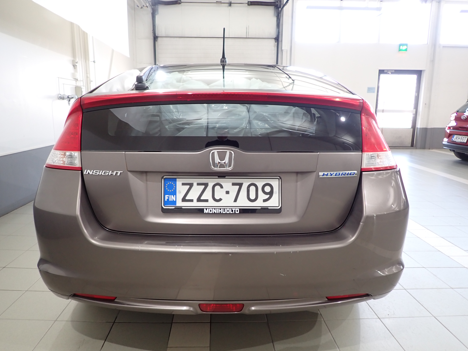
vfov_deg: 53.1
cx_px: 232
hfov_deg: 67.3
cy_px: 179
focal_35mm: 26
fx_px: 352
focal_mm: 4.5
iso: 200
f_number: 2
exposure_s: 1/60
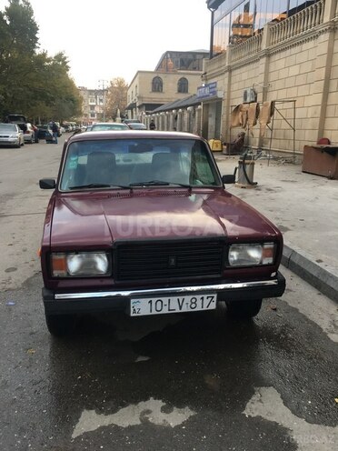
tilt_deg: -18.7
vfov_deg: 61.7
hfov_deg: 48.2
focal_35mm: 29
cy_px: 226
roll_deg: -1.4
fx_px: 378
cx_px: 169
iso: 40
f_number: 2.2
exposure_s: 1/100
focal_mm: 4.15
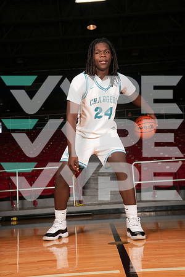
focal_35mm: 44
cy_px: 138
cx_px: 92
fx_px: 339
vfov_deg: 44.5
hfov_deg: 30.5
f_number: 8
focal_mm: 44
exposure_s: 1/200
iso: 400
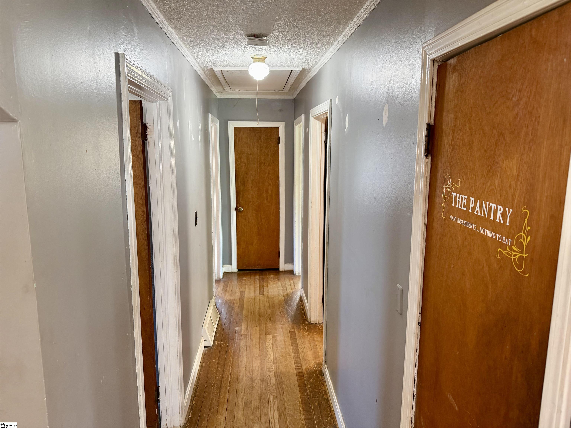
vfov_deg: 56.8
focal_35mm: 24
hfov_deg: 71.6
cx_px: 286
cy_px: 214
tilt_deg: -9.7
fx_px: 396
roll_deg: +0.7
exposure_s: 1/60
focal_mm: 6.76
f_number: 1.78
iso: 250
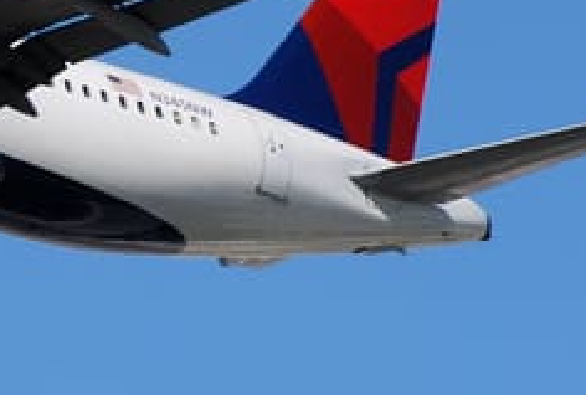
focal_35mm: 691
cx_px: -94
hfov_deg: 3.0
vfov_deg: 2.0
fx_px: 11284
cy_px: 60
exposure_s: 1/640
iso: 100
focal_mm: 170
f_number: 6.3
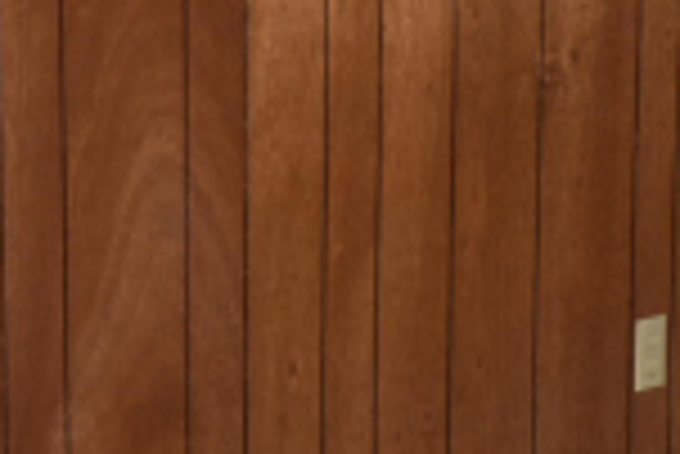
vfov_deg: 9.2
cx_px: 324
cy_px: 279
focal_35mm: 149
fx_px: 2817
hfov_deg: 13.8
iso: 250
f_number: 3.5
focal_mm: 20
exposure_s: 1/60
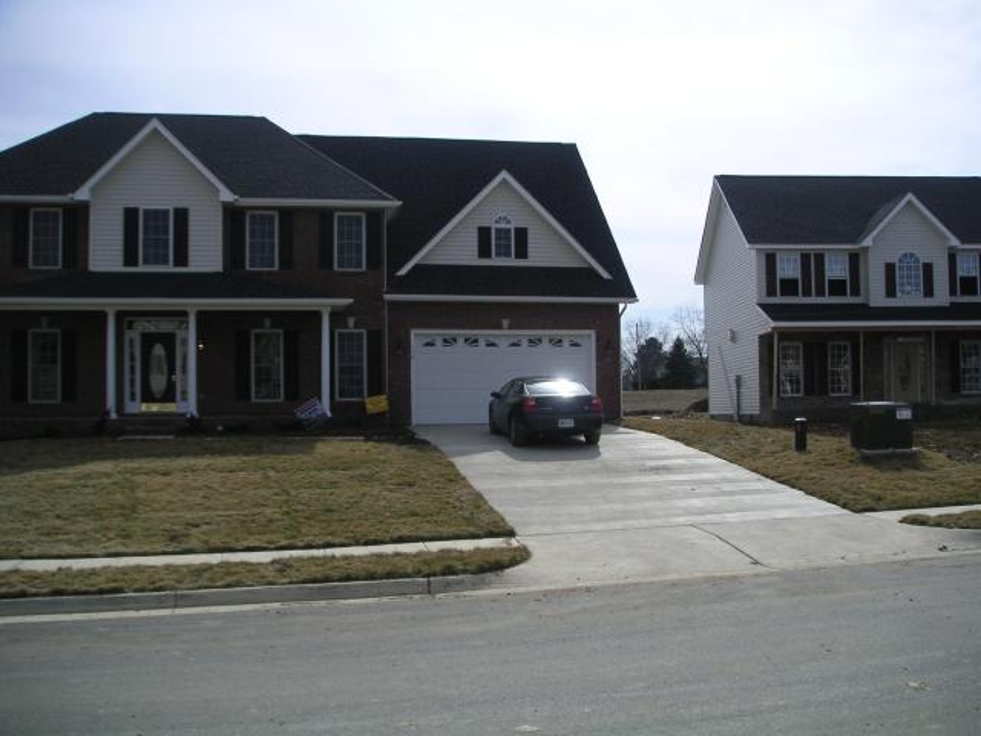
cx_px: 490
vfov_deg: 38.7
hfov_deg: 50.1
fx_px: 1049
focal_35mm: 37
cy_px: 368
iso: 50
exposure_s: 1/350
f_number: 6.7
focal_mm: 5.7
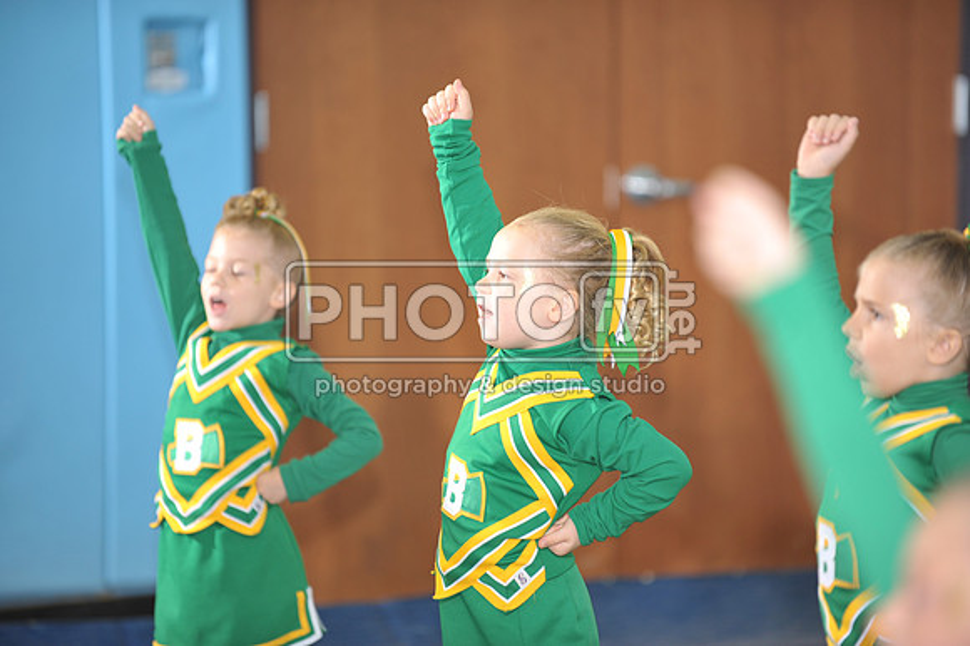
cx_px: 485
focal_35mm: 200
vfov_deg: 6.9
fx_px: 5386
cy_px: 323
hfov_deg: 10.3
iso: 500
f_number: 2.8
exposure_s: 1/100
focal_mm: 200
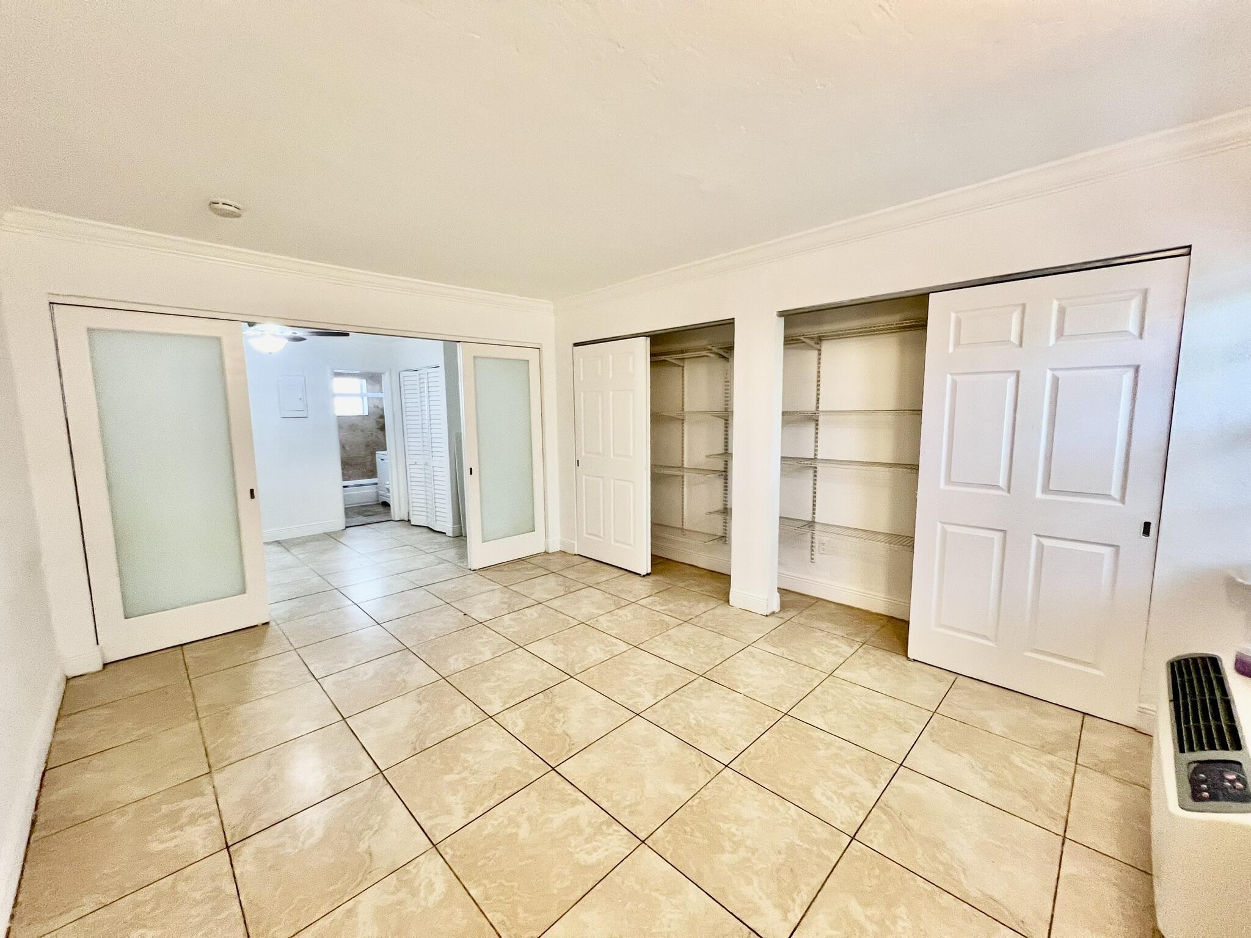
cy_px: 469
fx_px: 470
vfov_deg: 89.9
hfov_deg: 106.2
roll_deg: +1.0
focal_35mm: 13
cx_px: 626
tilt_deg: -6.7
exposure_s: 1/60
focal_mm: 1.57
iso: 250
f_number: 1.8
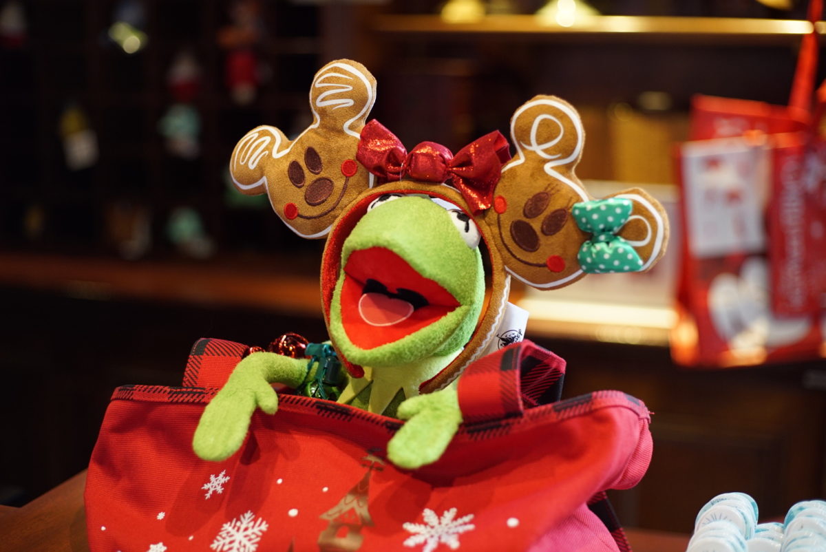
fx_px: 1148
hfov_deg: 39.6
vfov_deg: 27.0
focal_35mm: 50
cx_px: 413
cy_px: 276
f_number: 2.2
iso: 1600
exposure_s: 1/160
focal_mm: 50
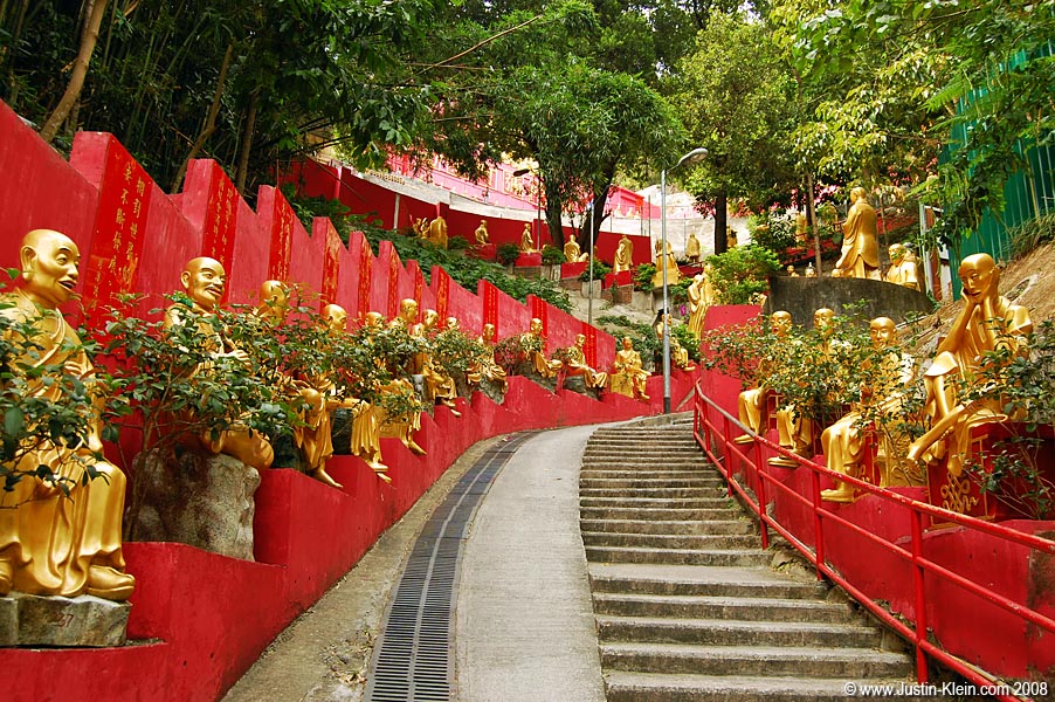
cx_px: 528
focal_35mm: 33
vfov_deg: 39.9
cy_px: 351
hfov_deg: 57.3
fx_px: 966
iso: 200
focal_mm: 22
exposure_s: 1/100
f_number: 5.6
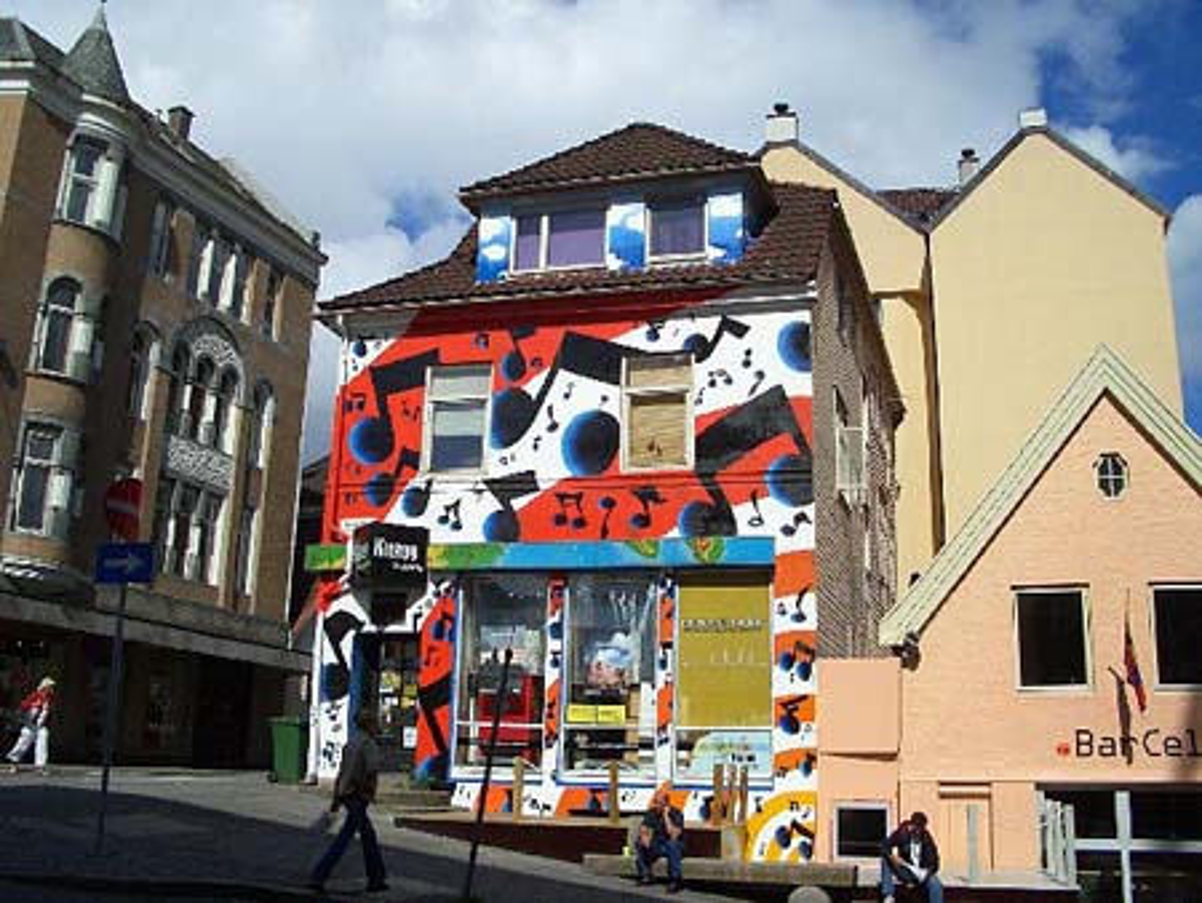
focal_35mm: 35
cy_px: 452
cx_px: 601
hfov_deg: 52.6
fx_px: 1216
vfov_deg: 40.7
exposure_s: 1/1250
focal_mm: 5.8
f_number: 4.3
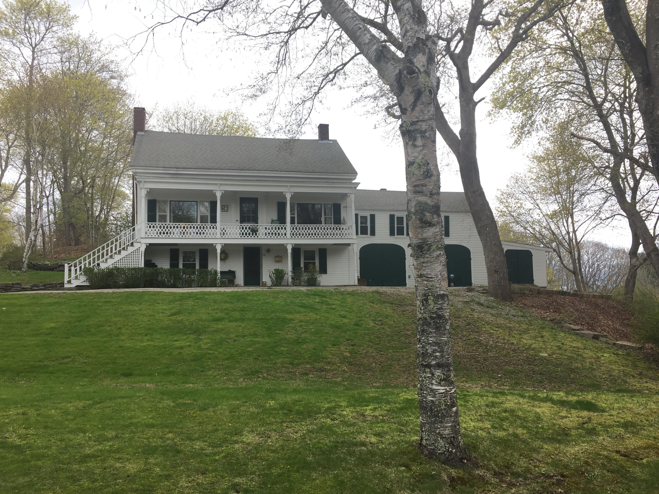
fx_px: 552
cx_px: 330
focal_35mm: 29
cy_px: 247
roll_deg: +0.8
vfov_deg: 48.2
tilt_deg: +6.1
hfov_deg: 61.7
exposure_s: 1/377
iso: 25
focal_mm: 4.15
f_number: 2.2
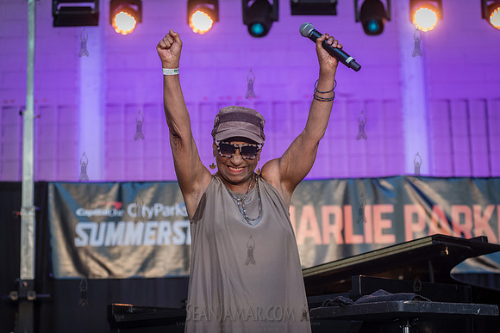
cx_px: 250
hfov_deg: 25.4
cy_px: 166
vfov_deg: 17.1
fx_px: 1111
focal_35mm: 80
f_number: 4
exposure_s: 1/800
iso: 3200
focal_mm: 80
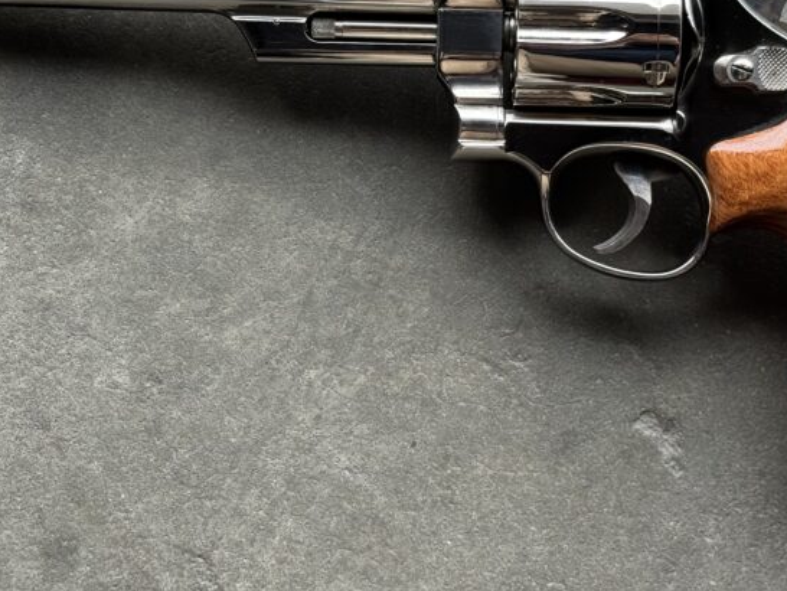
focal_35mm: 90
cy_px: 154
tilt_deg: -79.8
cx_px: 386
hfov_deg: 21.8
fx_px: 2047
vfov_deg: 16.4
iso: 64
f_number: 1.78
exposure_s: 1/503
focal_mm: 6.76
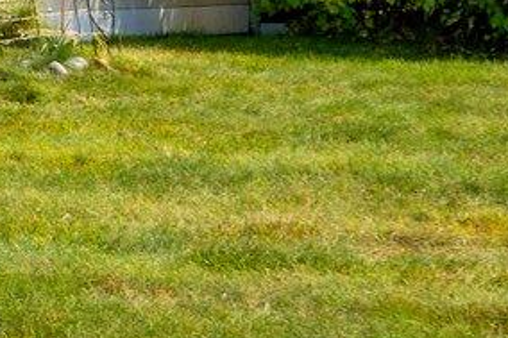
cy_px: 4
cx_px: -1257
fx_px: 3356
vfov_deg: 5.8
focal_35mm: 238
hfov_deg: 7.2
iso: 100
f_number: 9
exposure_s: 1/250
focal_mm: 33
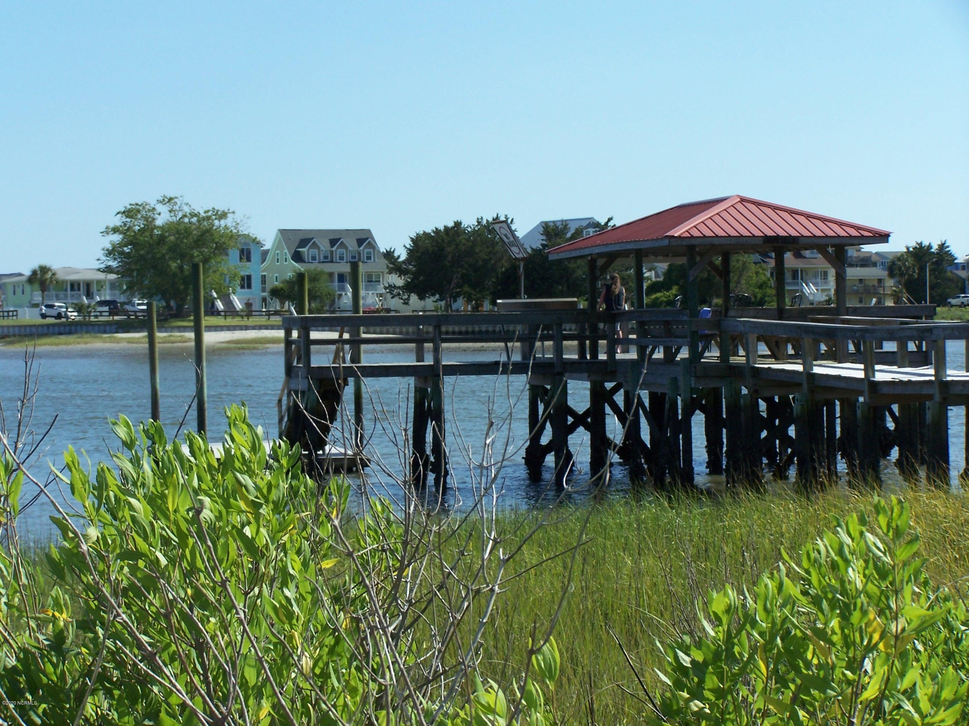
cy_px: 363
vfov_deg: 15.7
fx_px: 2631
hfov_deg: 20.9
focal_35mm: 94
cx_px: 484
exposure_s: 1/750
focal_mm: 15.6
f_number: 4.5
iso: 80
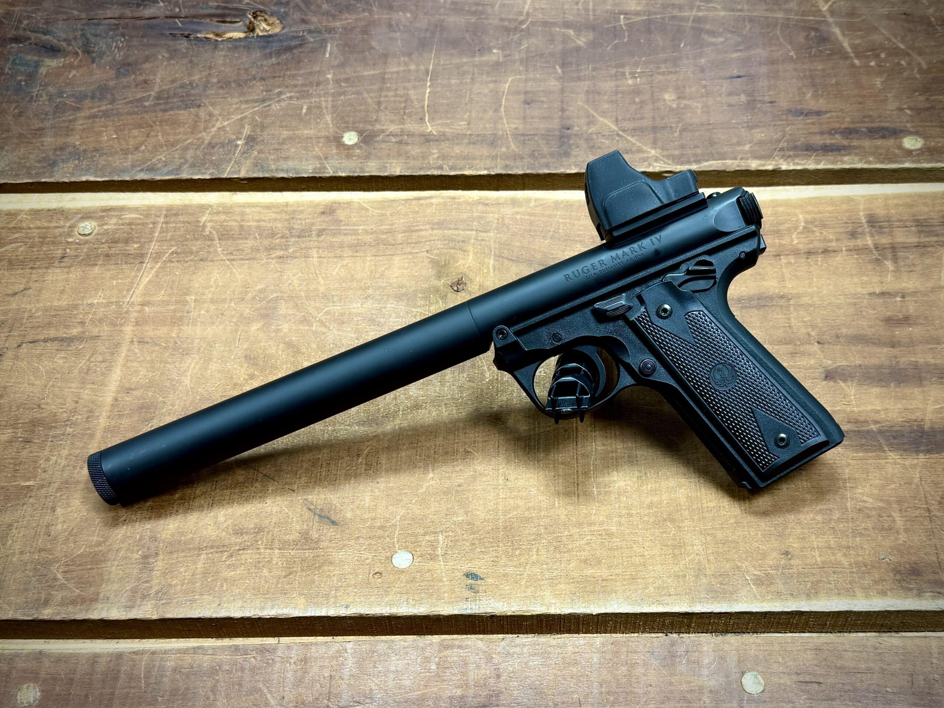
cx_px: 472
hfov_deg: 71.6
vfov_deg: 56.8
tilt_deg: -57.0
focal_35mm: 24
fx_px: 654
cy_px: 354
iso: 125
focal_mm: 6.76
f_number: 1.78
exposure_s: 1/60
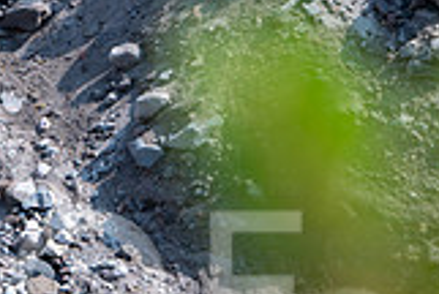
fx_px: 6145
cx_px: -87
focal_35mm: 503
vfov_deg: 2.7
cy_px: -23
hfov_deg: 4.1
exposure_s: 1/640
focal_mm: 140
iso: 160
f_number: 5
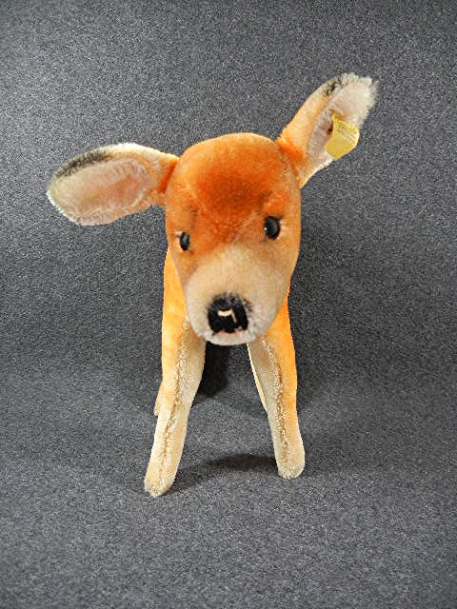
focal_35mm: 30
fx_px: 528
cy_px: 304
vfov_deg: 60.0
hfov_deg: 46.8
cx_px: 228
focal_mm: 5.4
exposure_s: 1/30
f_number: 3.5
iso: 508
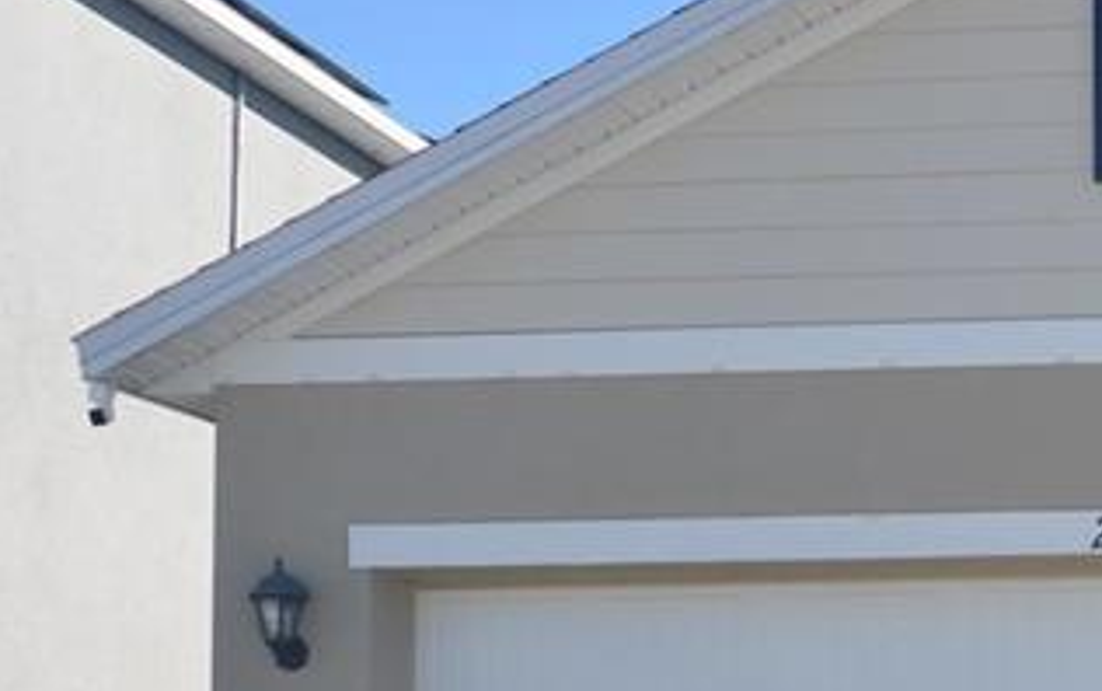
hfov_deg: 18.4
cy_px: 770
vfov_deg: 12.4
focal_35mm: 104
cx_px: 1520
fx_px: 3115
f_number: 8
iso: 140
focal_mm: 21
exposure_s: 1/250
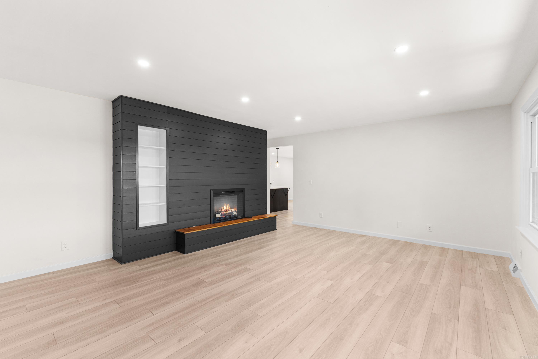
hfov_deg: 100.4
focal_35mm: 15
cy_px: 180
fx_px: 224
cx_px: 269
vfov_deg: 77.3
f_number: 8
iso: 320
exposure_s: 1/3
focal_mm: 10
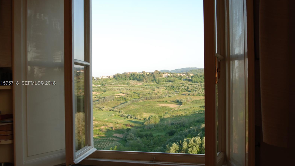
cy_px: 83
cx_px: 147
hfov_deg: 45.5
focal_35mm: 45
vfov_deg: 26.5
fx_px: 352
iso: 100
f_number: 5.6
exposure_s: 1/125
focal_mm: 28
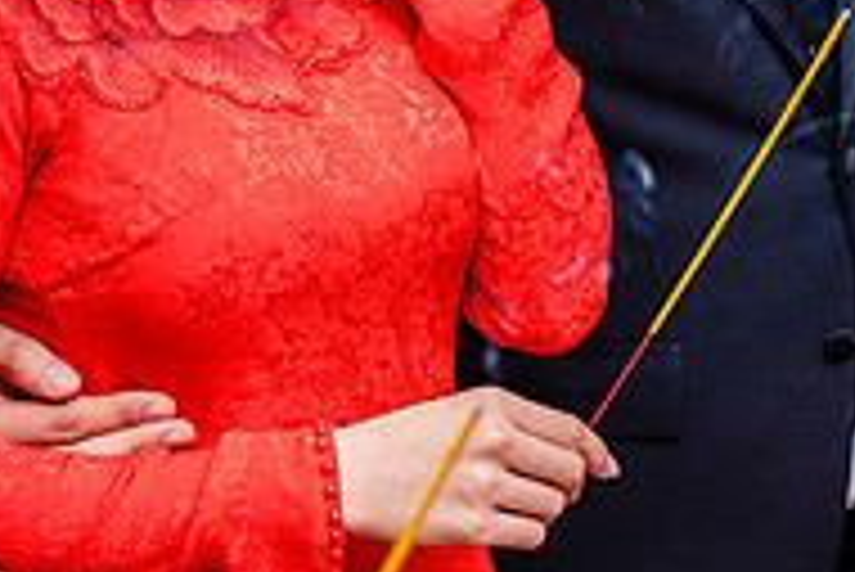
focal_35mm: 119
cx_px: 436
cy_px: -61
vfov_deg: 11.4
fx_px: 2828
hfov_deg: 17.2
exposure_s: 1/160
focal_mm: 39
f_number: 4
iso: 640
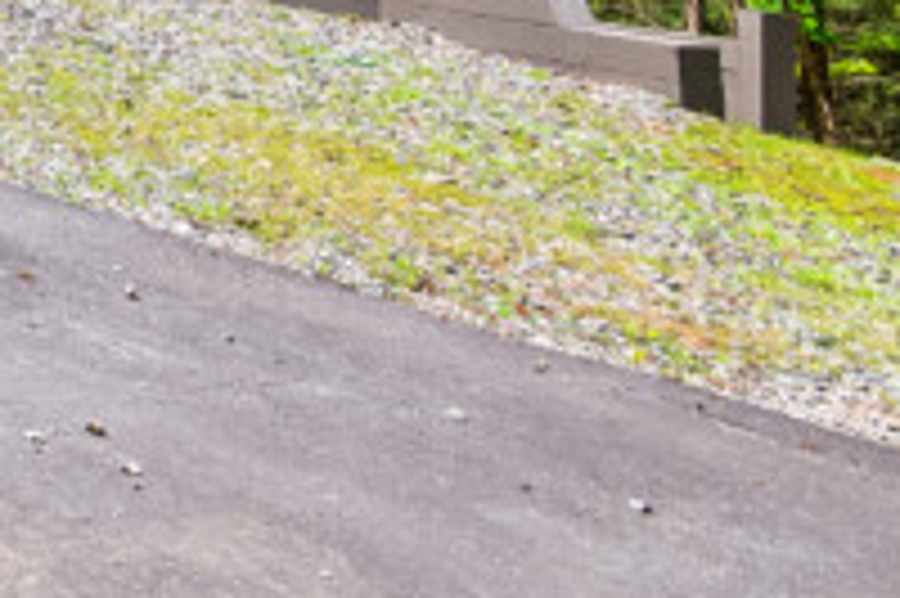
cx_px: -1206
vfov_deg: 14.6
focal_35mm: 85
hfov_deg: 15.2
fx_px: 2112
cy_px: -398
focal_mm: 11
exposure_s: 1/125
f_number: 5.6
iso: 110
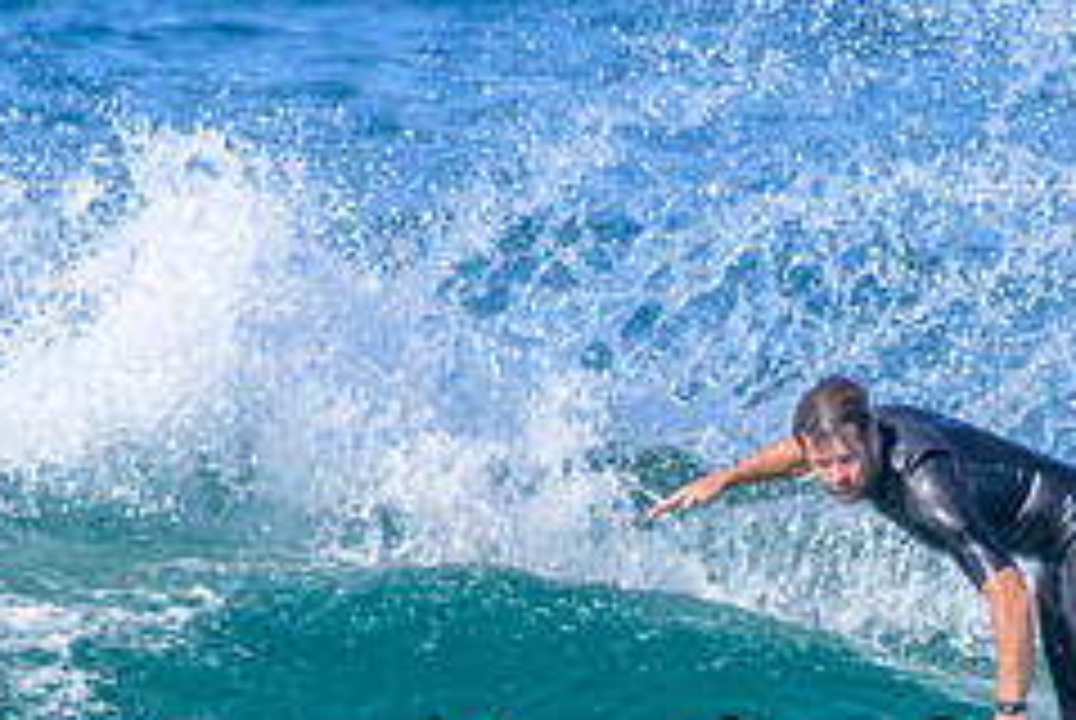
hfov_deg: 0.9
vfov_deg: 0.6
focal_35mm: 2253
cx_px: 1102
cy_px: 821
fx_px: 67421
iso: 1400
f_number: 11
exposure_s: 1/2000
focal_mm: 800
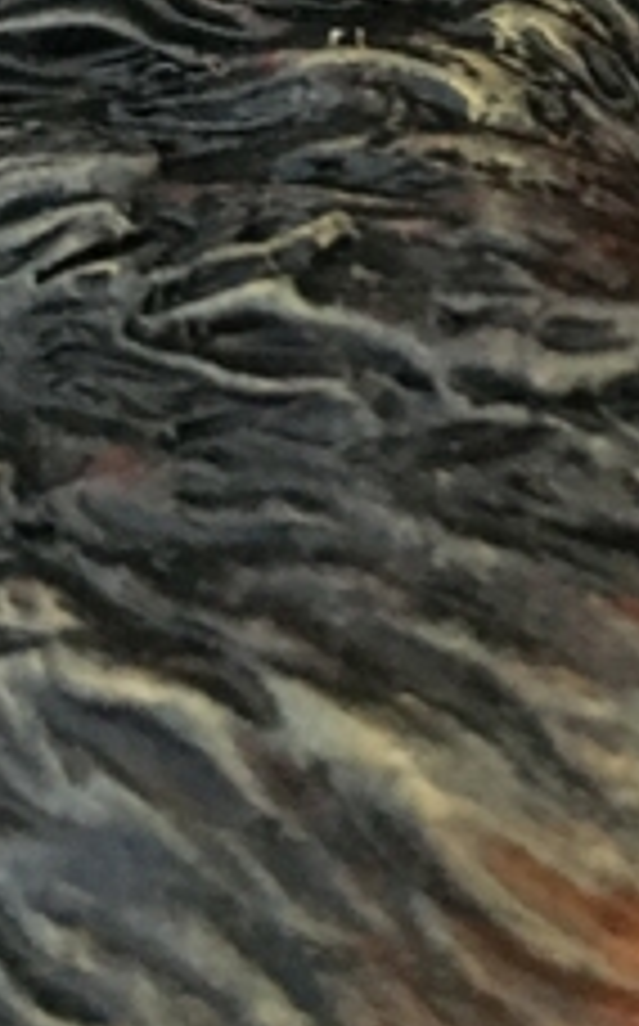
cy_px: -670
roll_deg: -0.3
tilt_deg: -2.1
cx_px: 1026
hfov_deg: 11.5
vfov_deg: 16.8
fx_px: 3017
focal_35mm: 108
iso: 400
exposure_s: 1/17
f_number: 2.2
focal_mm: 4.15
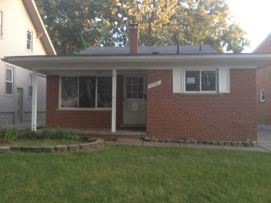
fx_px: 274
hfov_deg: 52.6
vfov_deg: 40.7
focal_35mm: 35
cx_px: 136
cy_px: 102
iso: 64
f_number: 2.4
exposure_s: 1/20
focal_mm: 4.28
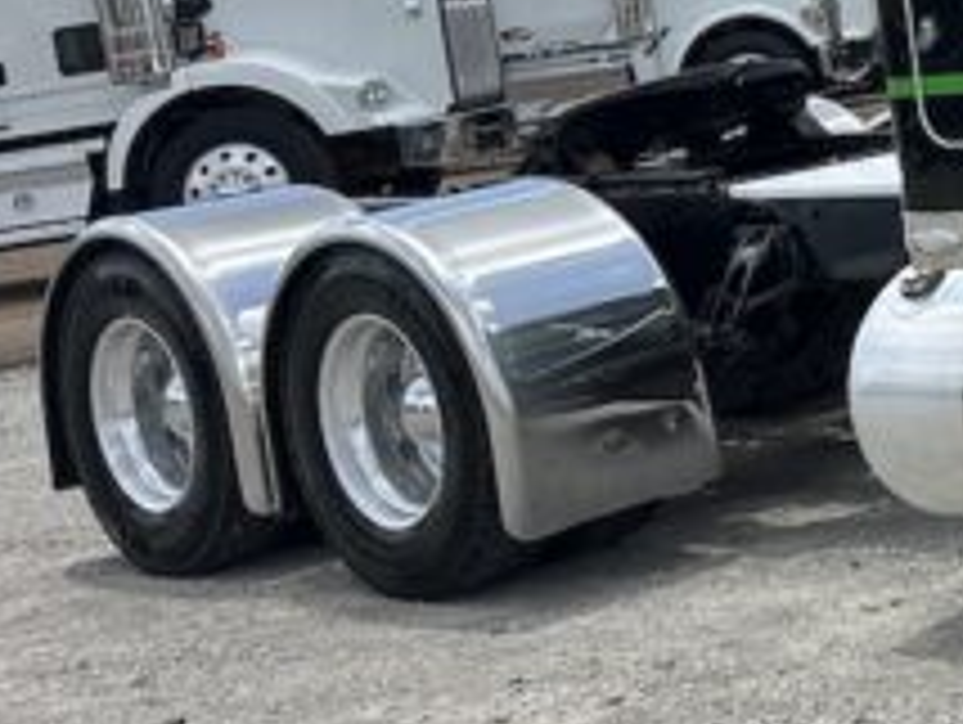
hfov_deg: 18.1
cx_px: 1719
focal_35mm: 86
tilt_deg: +0.4
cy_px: -45
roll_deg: +7.5
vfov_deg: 16.7
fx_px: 2395
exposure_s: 1/4016
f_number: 1.78
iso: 80
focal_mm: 6.86
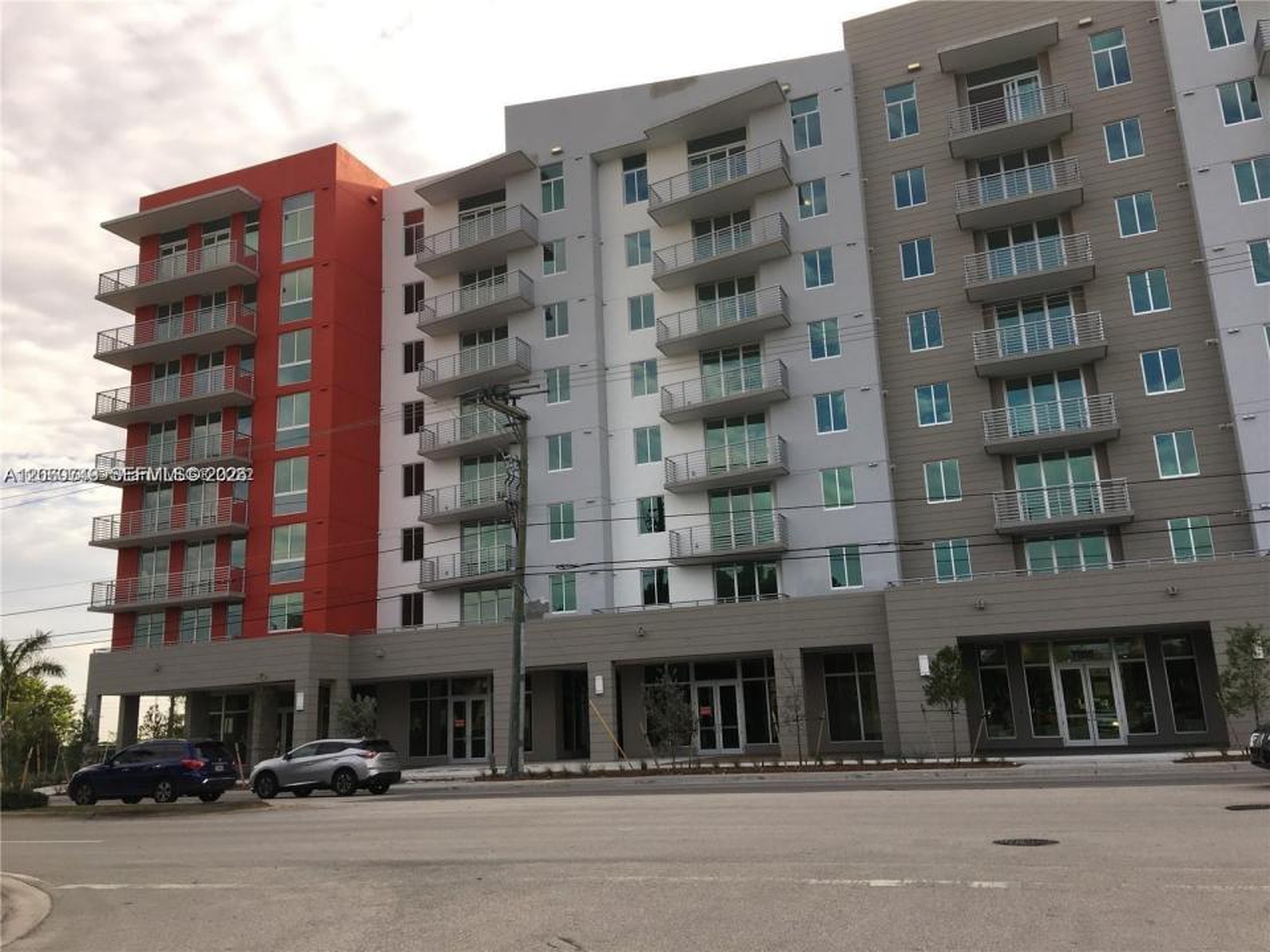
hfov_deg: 61.7
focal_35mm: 29
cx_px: 635
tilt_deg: +13.7
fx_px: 1064
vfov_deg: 48.2
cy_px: 476
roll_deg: +2.2
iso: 25
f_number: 2.2
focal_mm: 4.15
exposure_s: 1/635
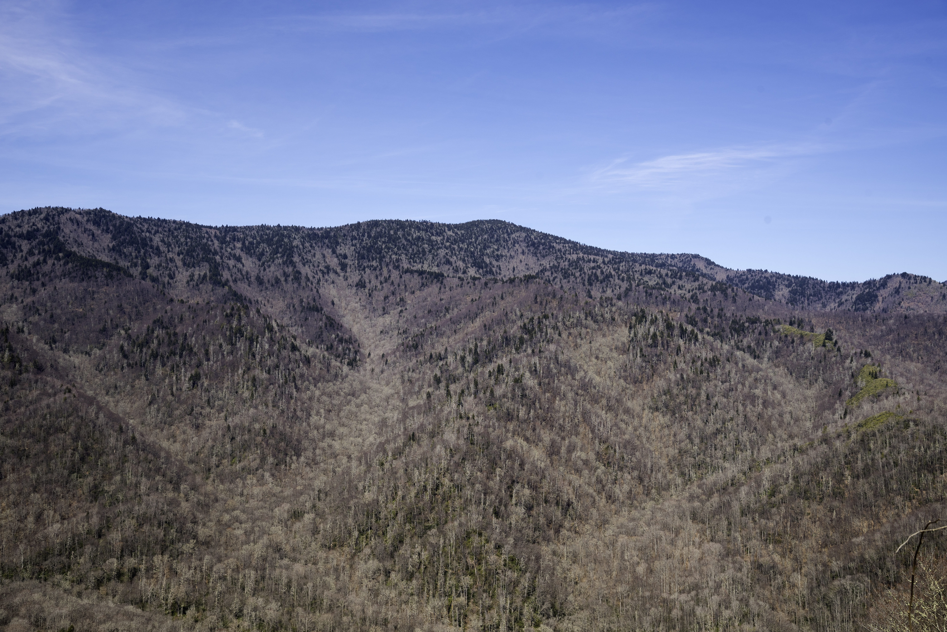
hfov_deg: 50.7
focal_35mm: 38
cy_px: 316
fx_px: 1000
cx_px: 474
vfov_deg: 35.1
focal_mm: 38
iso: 200
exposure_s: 1/320
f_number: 9
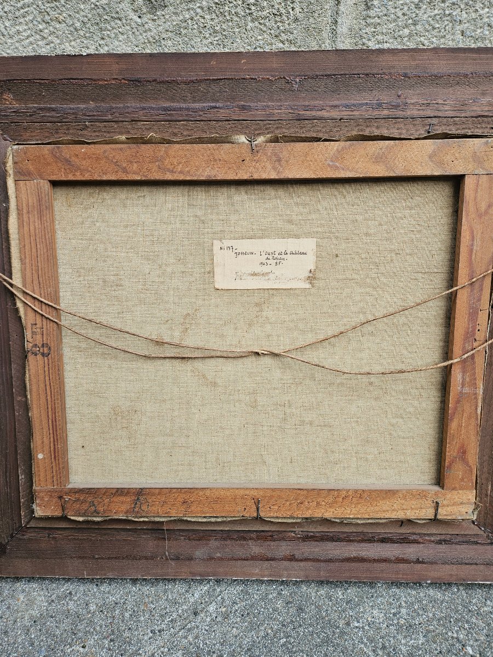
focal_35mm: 23
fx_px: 437
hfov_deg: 58.9
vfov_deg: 73.9
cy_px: 328
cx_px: 246
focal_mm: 5.4
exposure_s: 1/100
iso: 80
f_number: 1.8
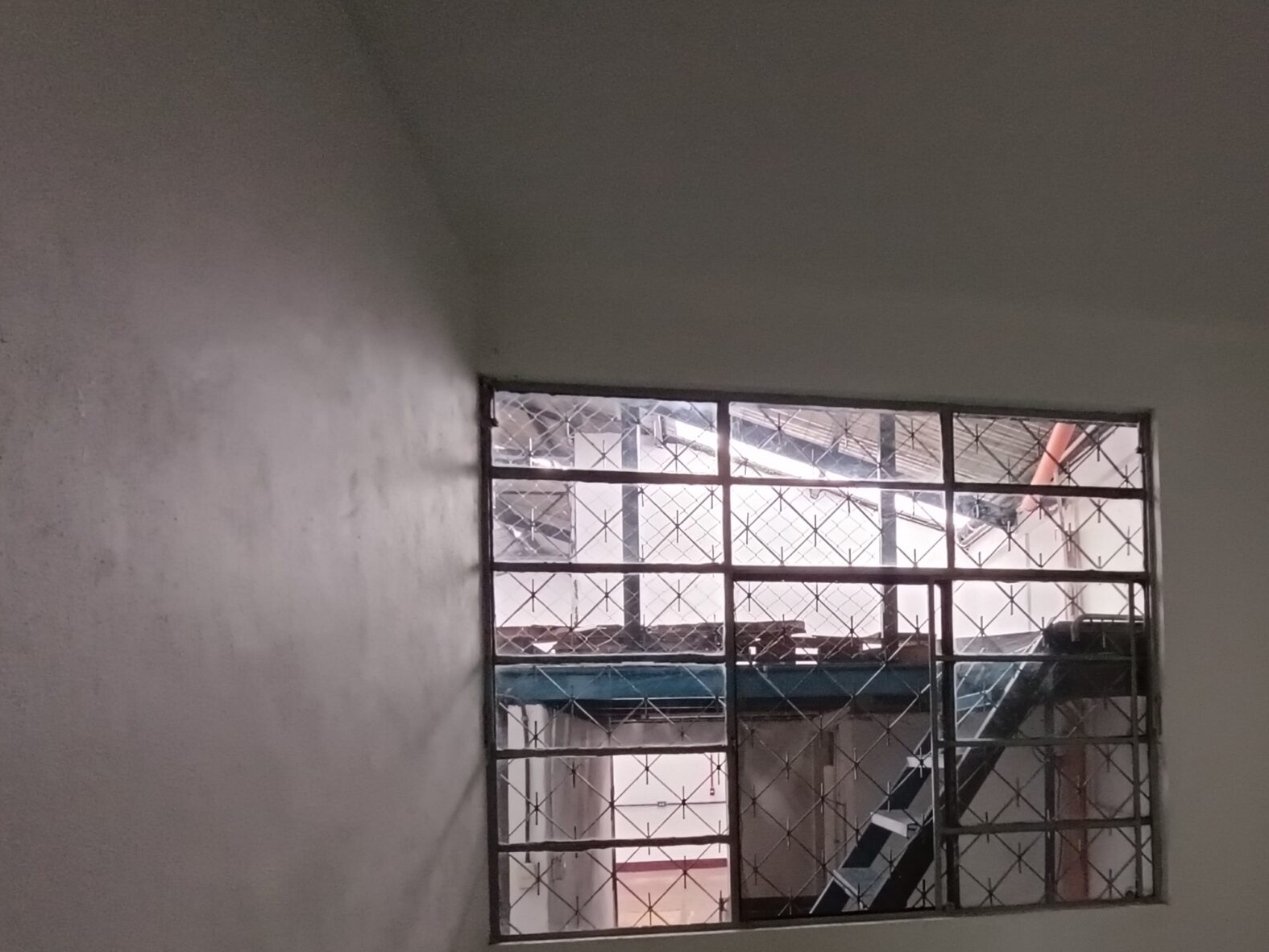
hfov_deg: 64.1
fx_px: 953
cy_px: 752
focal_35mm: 26
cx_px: 921
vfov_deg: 50.1
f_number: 2.2
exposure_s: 1/33.3
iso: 883
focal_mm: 1.66
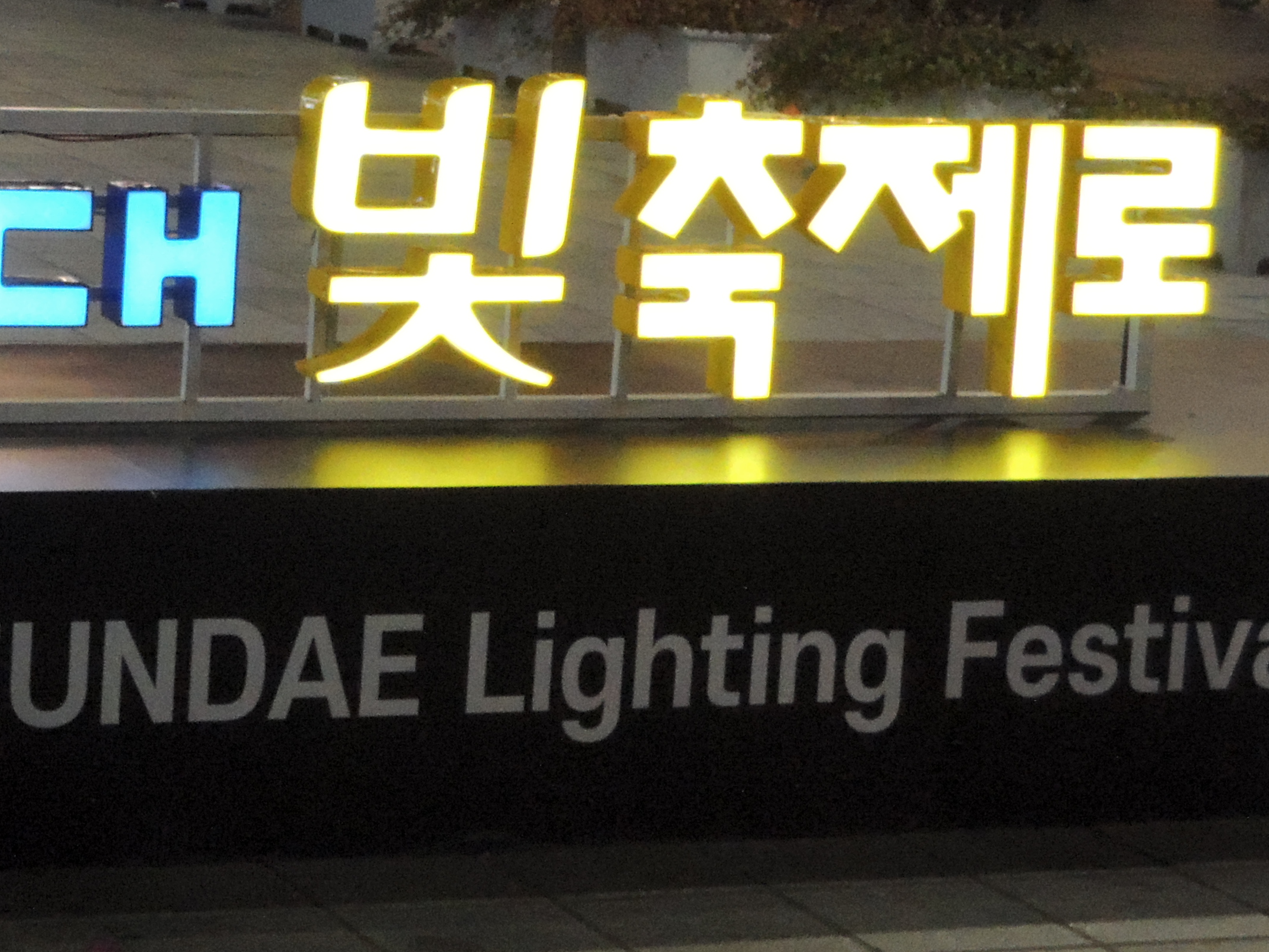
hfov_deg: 16.3
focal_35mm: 118
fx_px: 4326
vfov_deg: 12.4
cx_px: -26
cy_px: 40
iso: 1600
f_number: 4
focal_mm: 9.9
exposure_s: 1/60
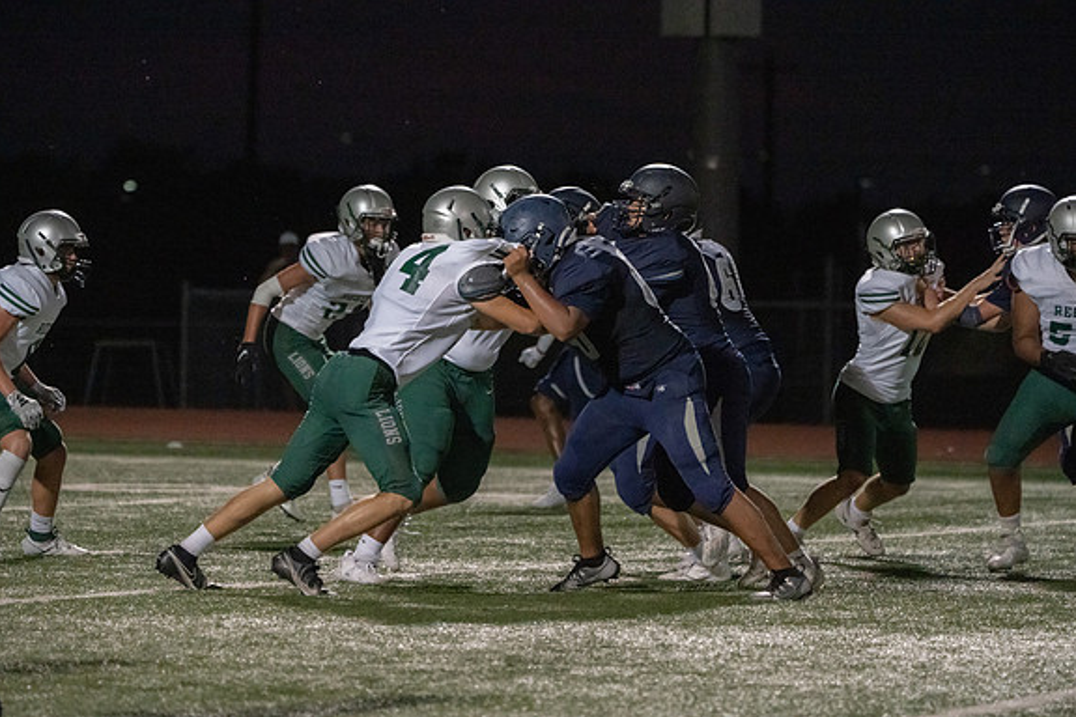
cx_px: 536
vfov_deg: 4.9
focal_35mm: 278
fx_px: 8308
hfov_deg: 7.4
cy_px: 359
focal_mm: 276
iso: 20000
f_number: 5.6
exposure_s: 1/1000
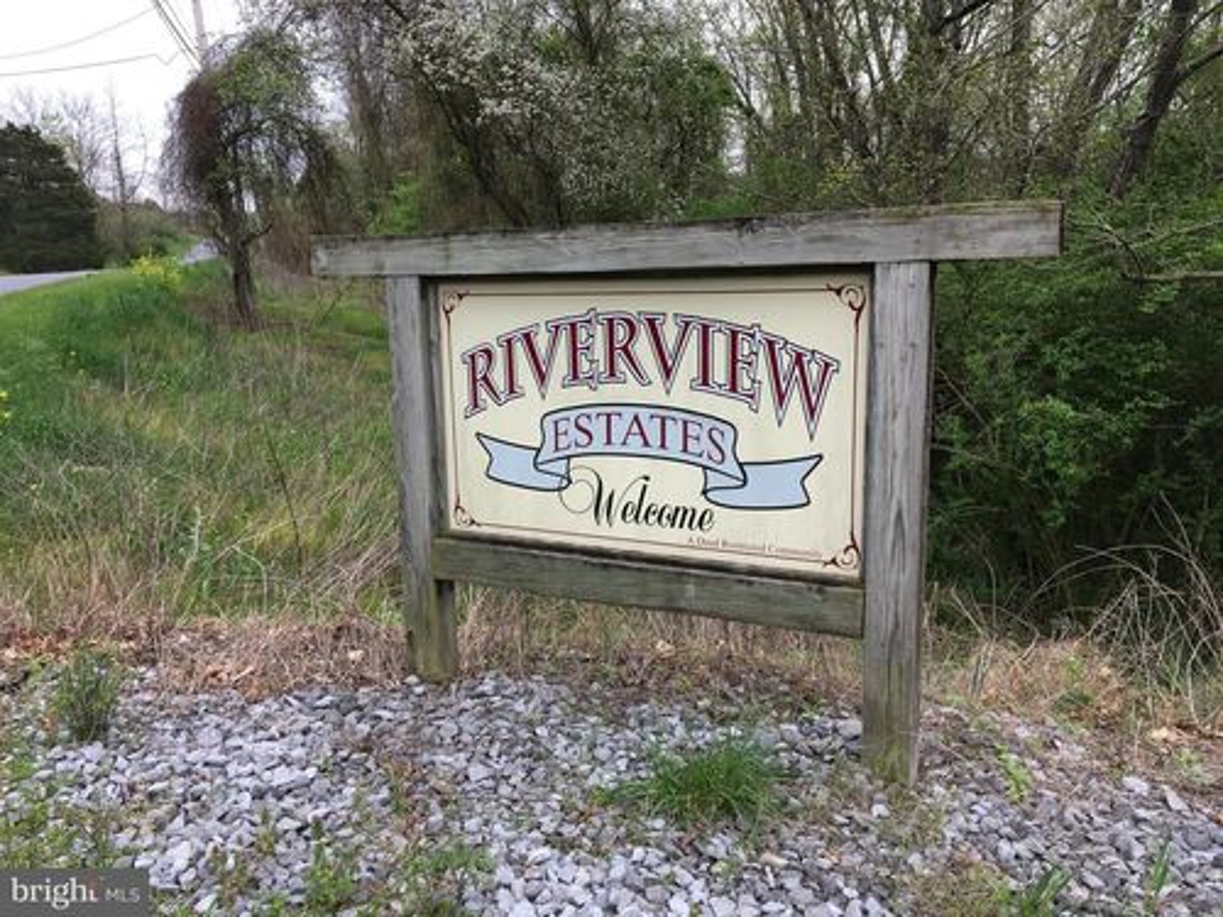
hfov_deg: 61.7
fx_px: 1025
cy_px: 458
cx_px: 612
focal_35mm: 29
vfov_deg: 48.2
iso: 25
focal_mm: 4.15
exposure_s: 1/120
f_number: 2.2
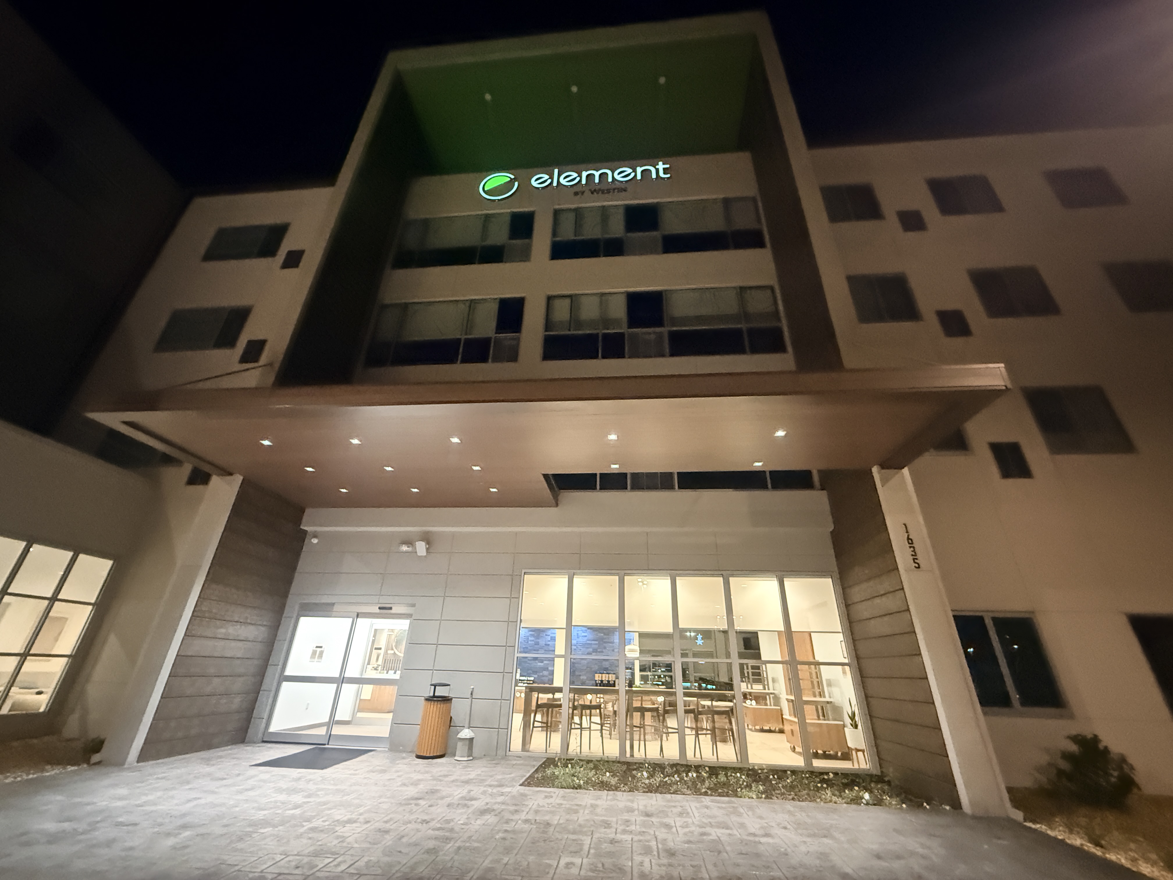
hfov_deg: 102.1
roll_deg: -1.4
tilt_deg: +26.5
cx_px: 586
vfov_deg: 85.7
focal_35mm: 14
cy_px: 440
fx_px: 474
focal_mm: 2.22
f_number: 2.2
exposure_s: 1/40
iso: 1600
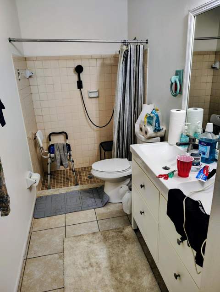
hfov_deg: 56.9
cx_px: 110
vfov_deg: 71.5
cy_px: 146
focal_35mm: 24
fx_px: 203
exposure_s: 1/12.5
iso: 148
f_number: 1.8
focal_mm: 5.56
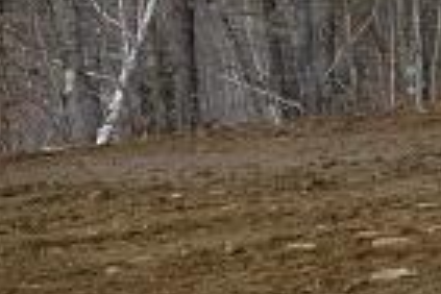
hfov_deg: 7.7
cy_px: -22
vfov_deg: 5.3
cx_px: 697
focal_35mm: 261
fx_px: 3197
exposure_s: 1/200
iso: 100
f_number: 5.6
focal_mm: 24
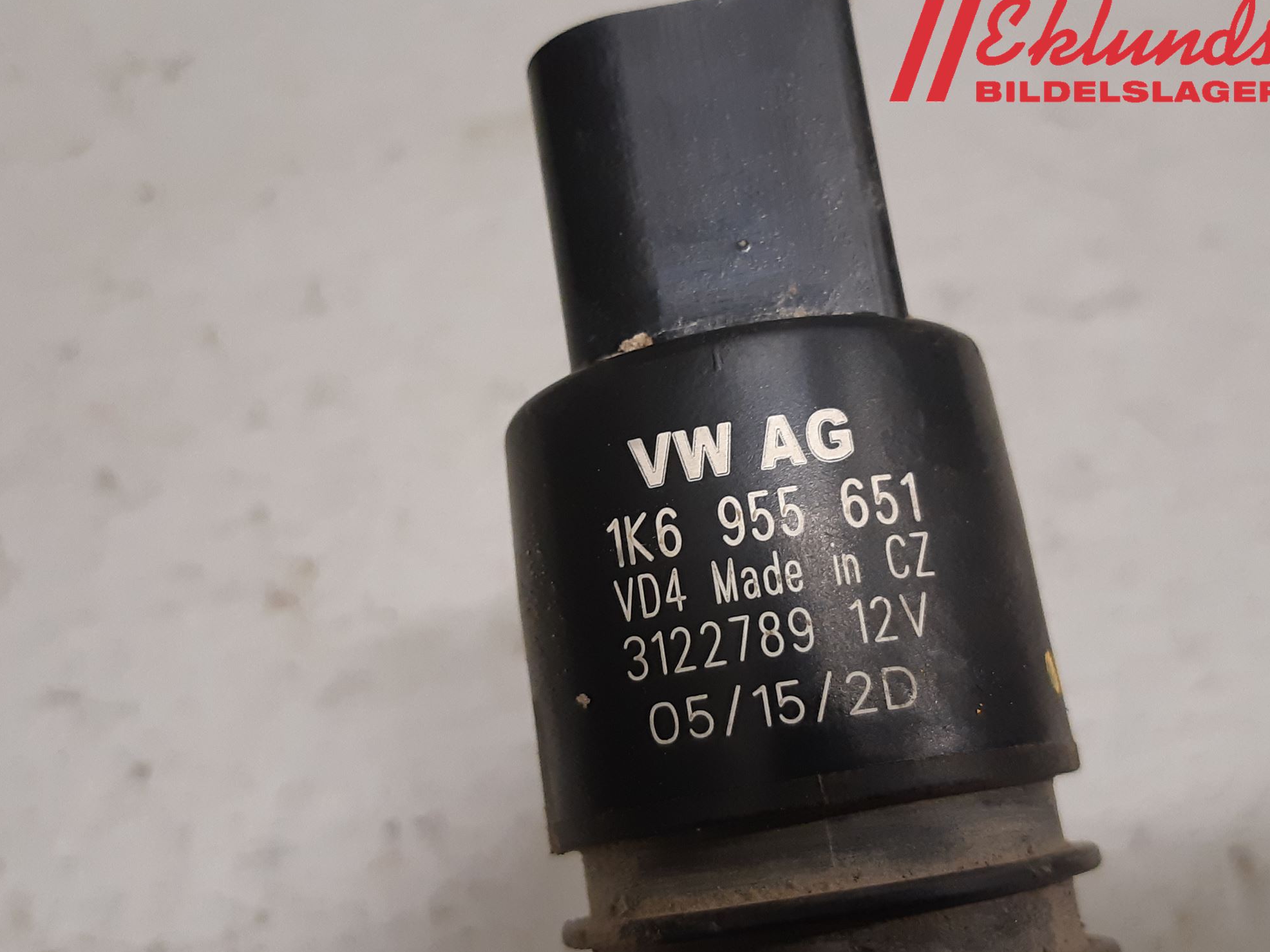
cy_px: 487
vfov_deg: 51.3
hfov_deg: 65.3
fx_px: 991
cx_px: 625
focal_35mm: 27
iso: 160
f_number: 1.7
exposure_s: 1/50
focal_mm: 3.93
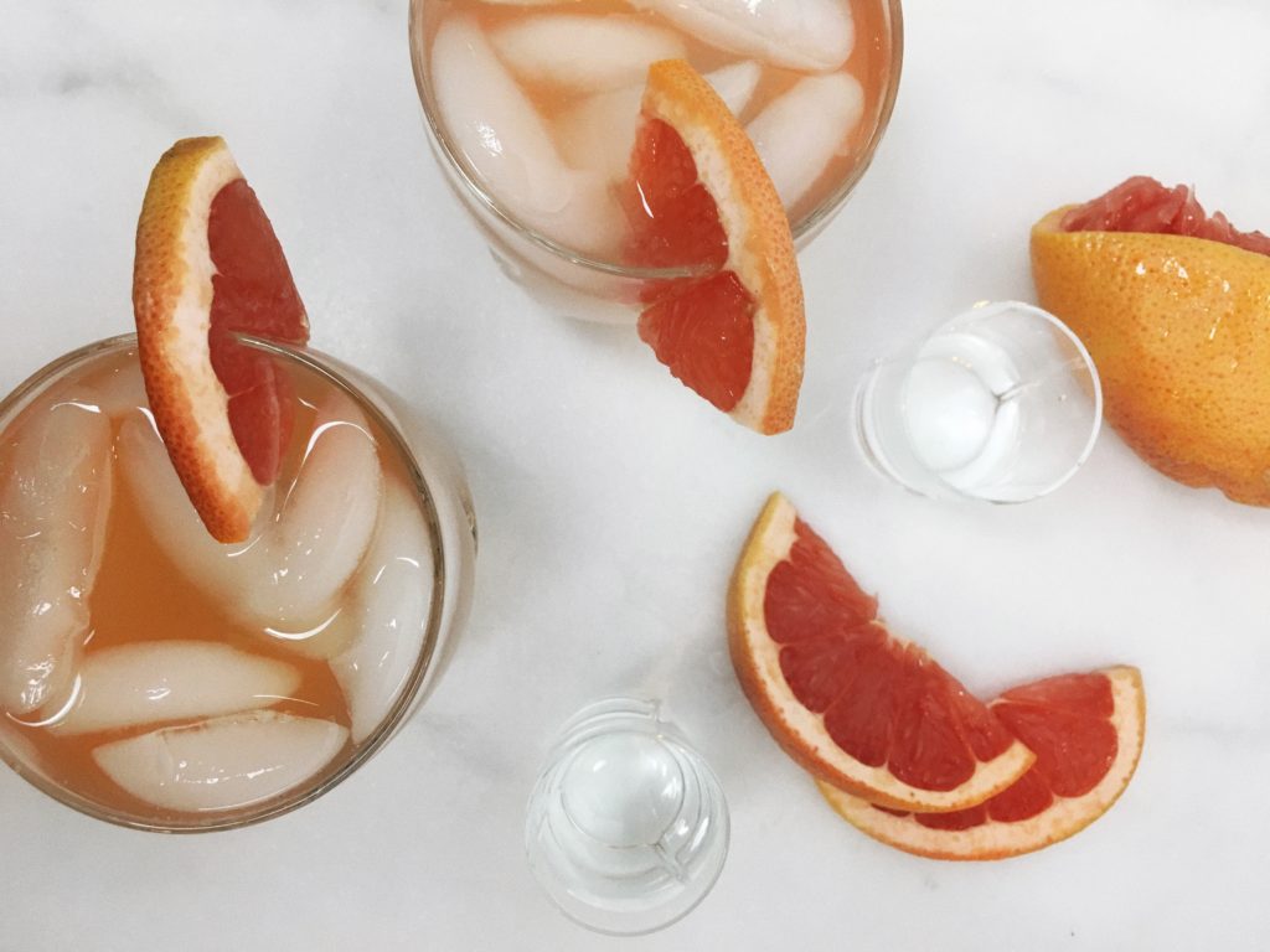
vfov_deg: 48.2
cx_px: 635
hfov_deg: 61.7
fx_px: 1064
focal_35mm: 29
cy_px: 476
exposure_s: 1/30
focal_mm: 4.15
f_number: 2.2
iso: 80
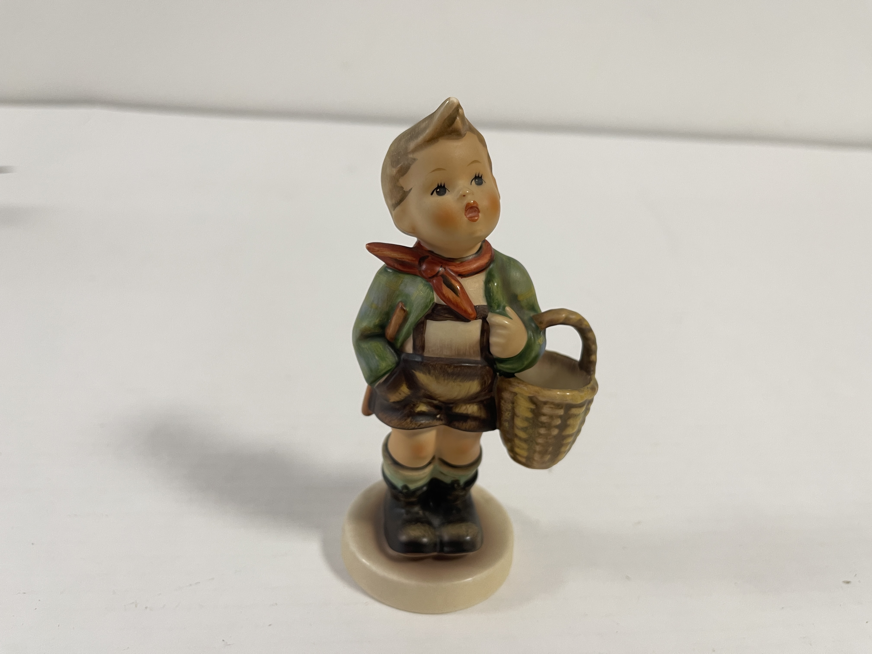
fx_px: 630
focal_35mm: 25
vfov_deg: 54.9
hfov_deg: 69.4
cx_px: 436
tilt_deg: -25.6
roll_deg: -5.1
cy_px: 327
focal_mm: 5.1
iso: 80
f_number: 1.6
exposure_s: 1/50
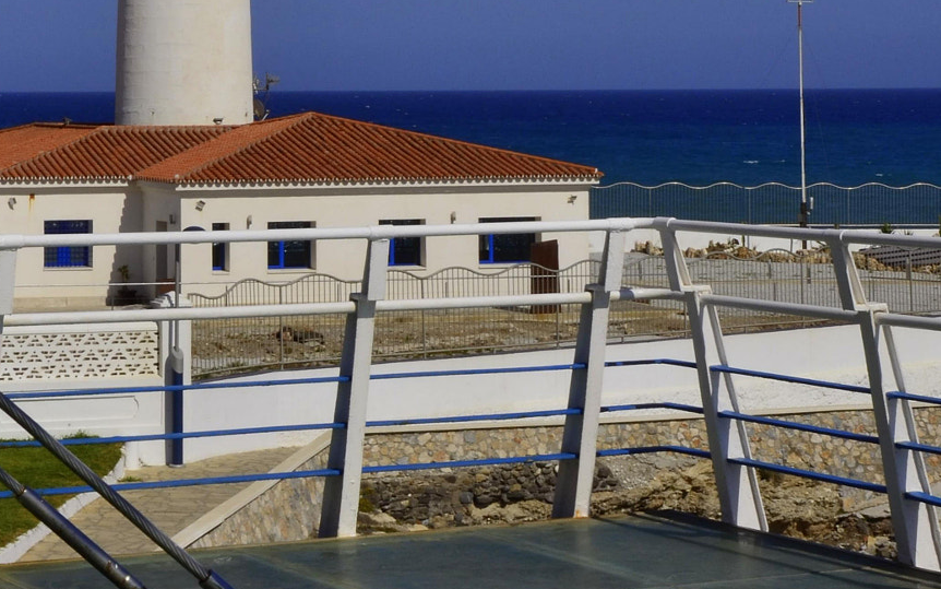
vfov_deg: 11.0
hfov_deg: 17.9
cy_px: -208
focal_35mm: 116
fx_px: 2975
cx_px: 226
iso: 100
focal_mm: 32
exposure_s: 1/250
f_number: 22
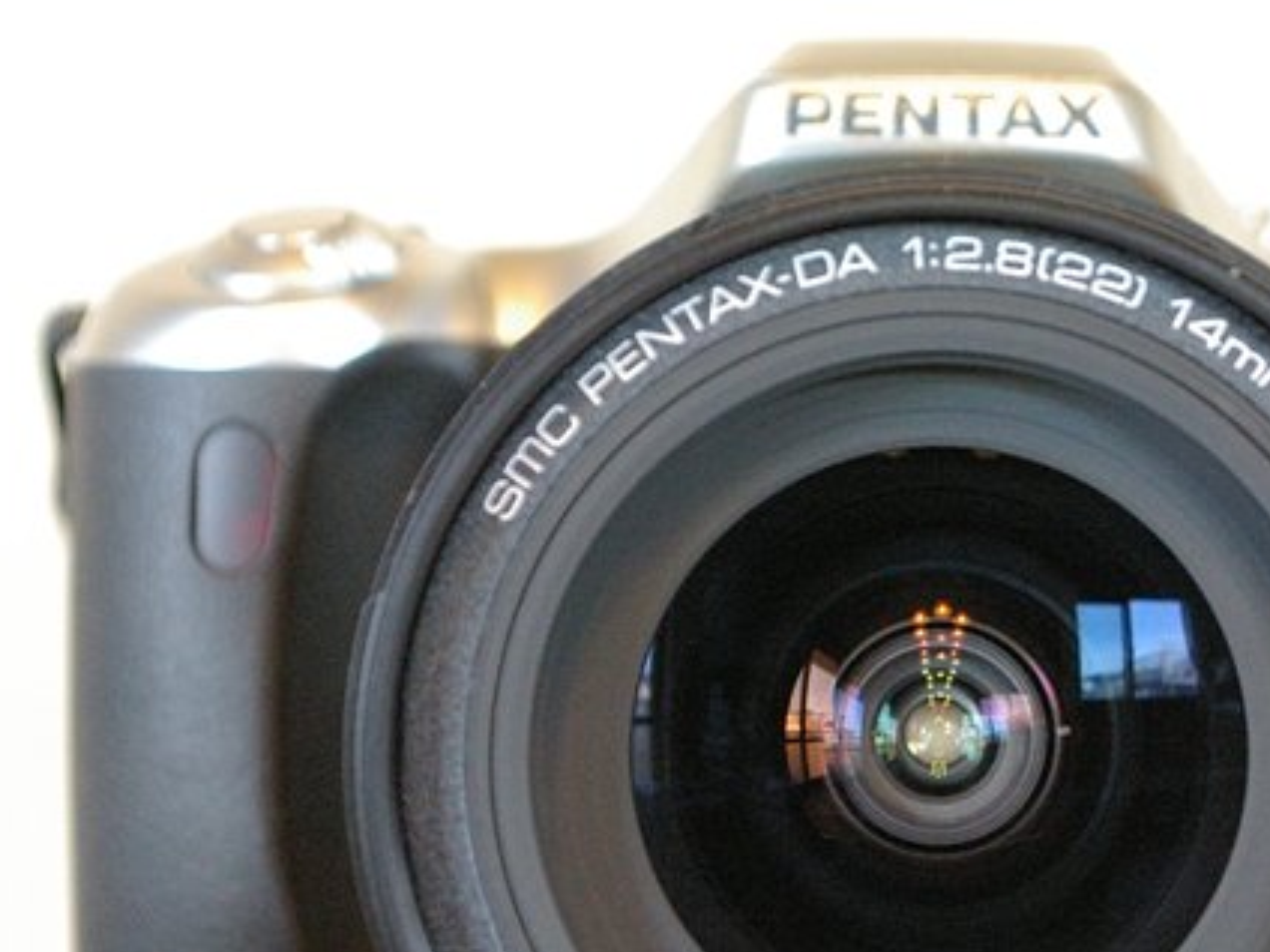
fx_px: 3999
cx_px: 824
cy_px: 650
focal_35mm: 109
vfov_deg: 13.6
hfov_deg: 18.0
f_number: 4
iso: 1600
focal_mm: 40
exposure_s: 1/30
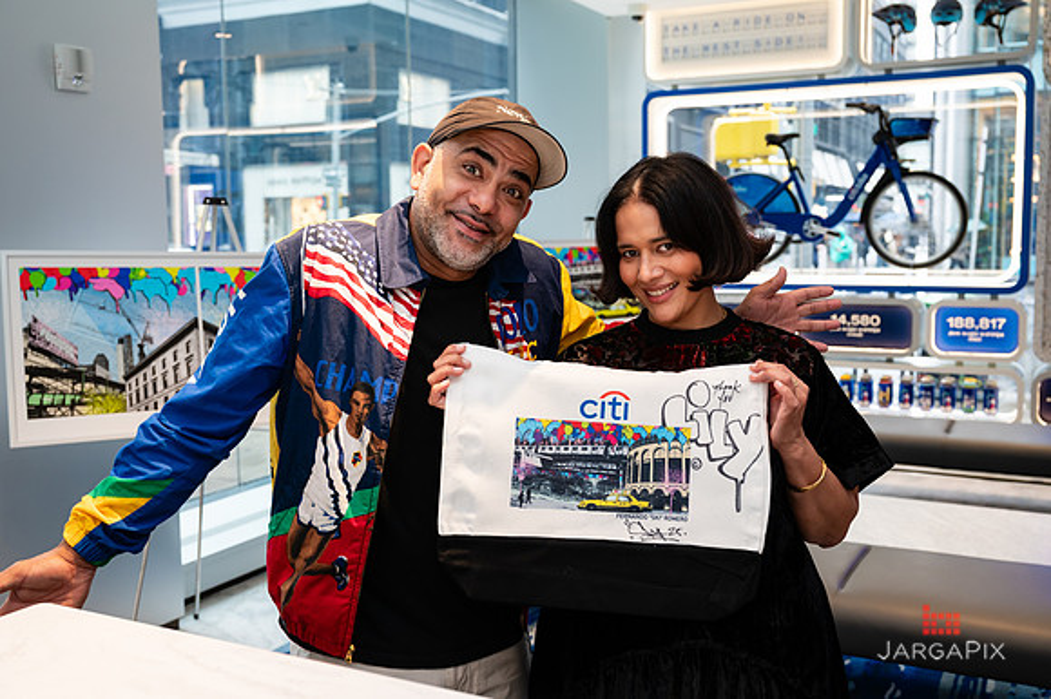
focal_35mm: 35
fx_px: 1031
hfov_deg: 54.0
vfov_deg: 37.5
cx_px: 545
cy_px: 337
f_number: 4
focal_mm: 34
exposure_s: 1/160
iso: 400
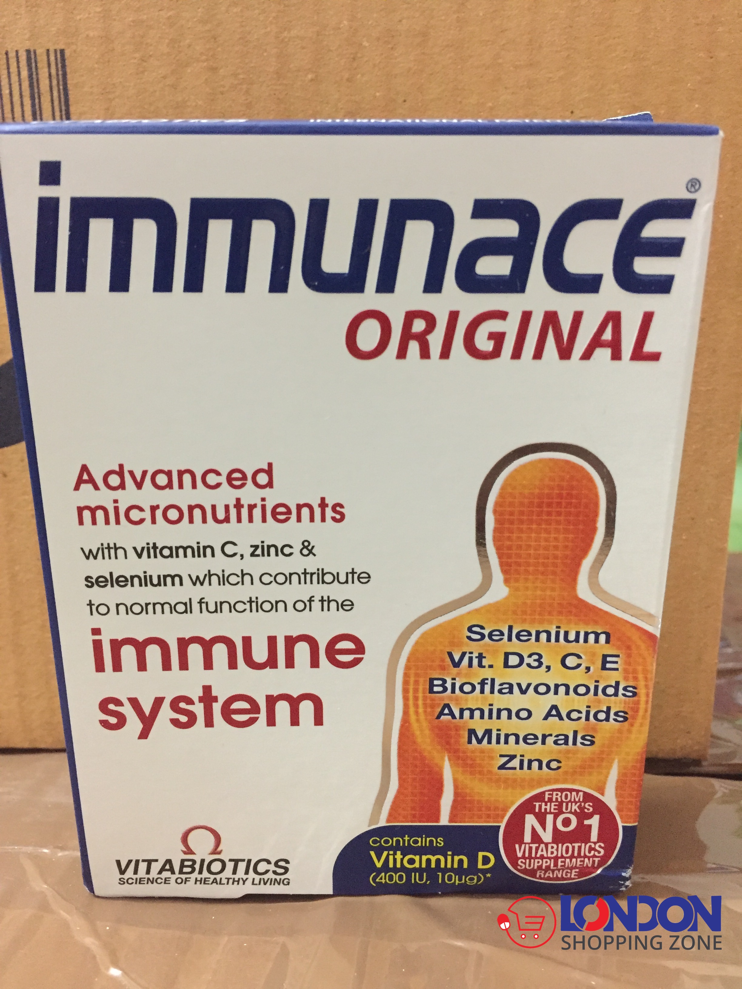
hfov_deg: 48.2
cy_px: 494
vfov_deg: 61.7
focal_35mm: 29
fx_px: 829
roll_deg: -1.2
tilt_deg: -11.6
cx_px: 371
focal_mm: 4.15
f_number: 2.2
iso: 500
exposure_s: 1/17
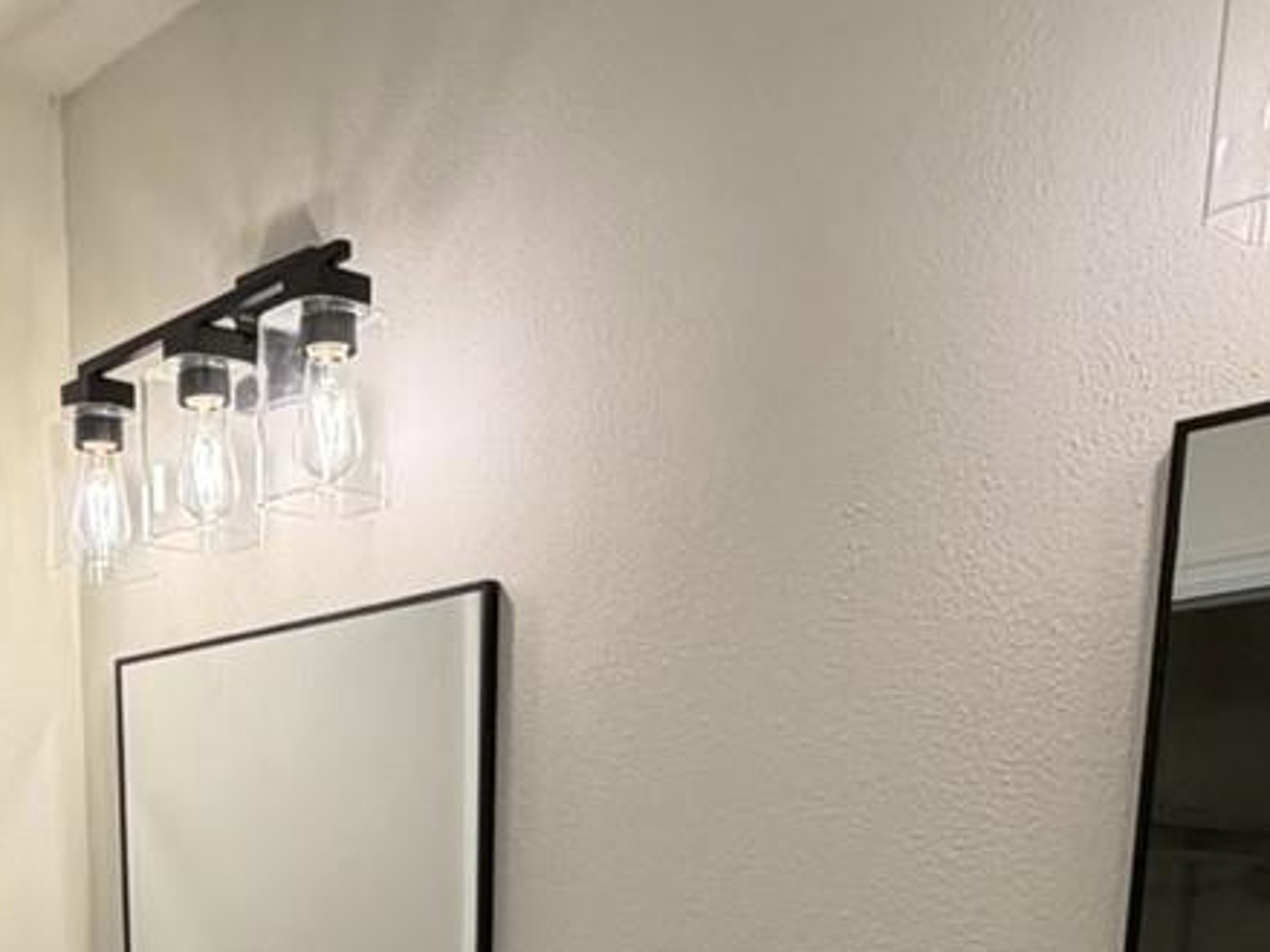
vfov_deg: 23.3
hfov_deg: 36.7
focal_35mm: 51
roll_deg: +0.3
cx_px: 338
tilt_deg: -14.8
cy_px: 1406
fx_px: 1871
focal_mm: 2.22
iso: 64
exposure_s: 1/120
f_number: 2.2
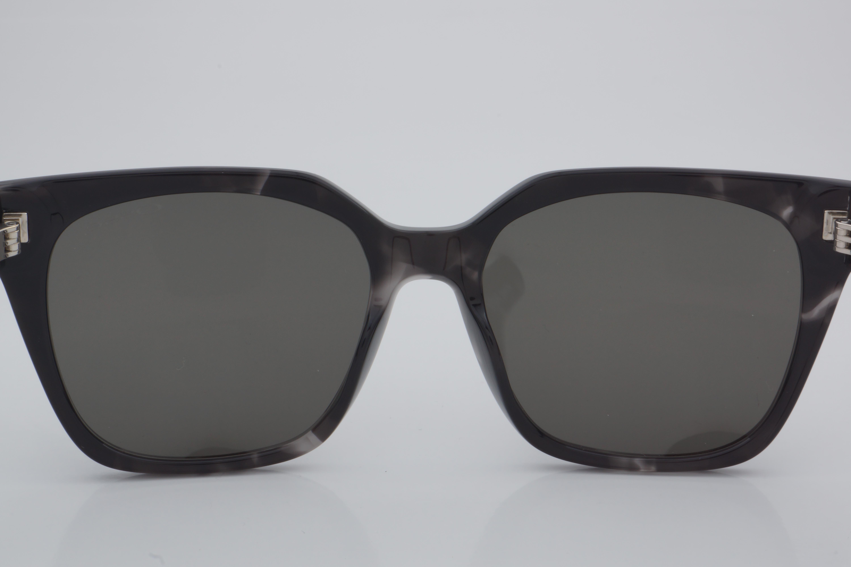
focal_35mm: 75
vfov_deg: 18.2
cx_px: 426
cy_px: 284
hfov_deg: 27.0
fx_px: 1773
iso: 100
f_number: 32
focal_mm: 50
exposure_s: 1/4
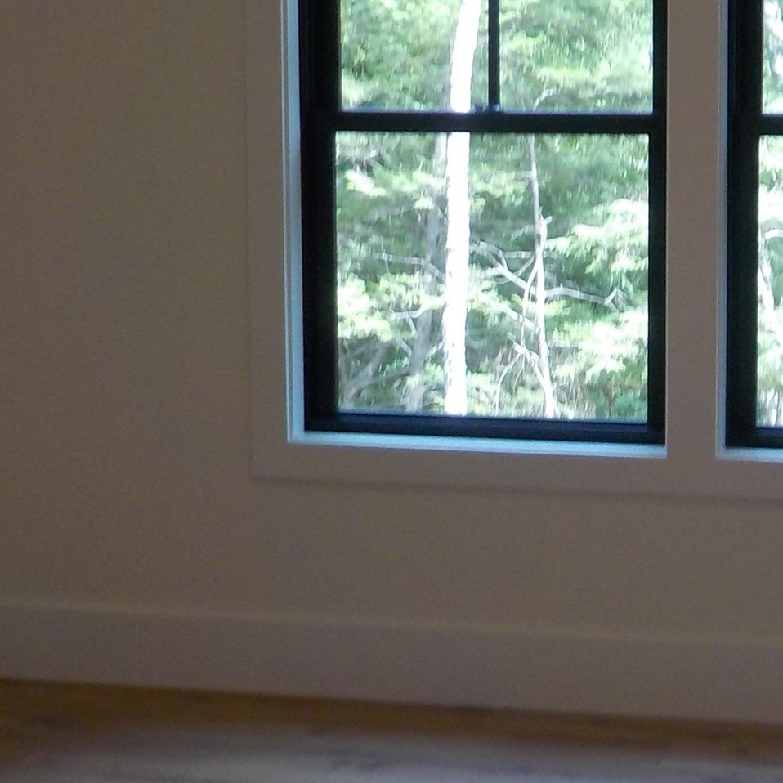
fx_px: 2175
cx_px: 614
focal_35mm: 85
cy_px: 391
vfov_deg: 20.4
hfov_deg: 20.2
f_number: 3.3
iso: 125
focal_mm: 4.1
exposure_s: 1/60
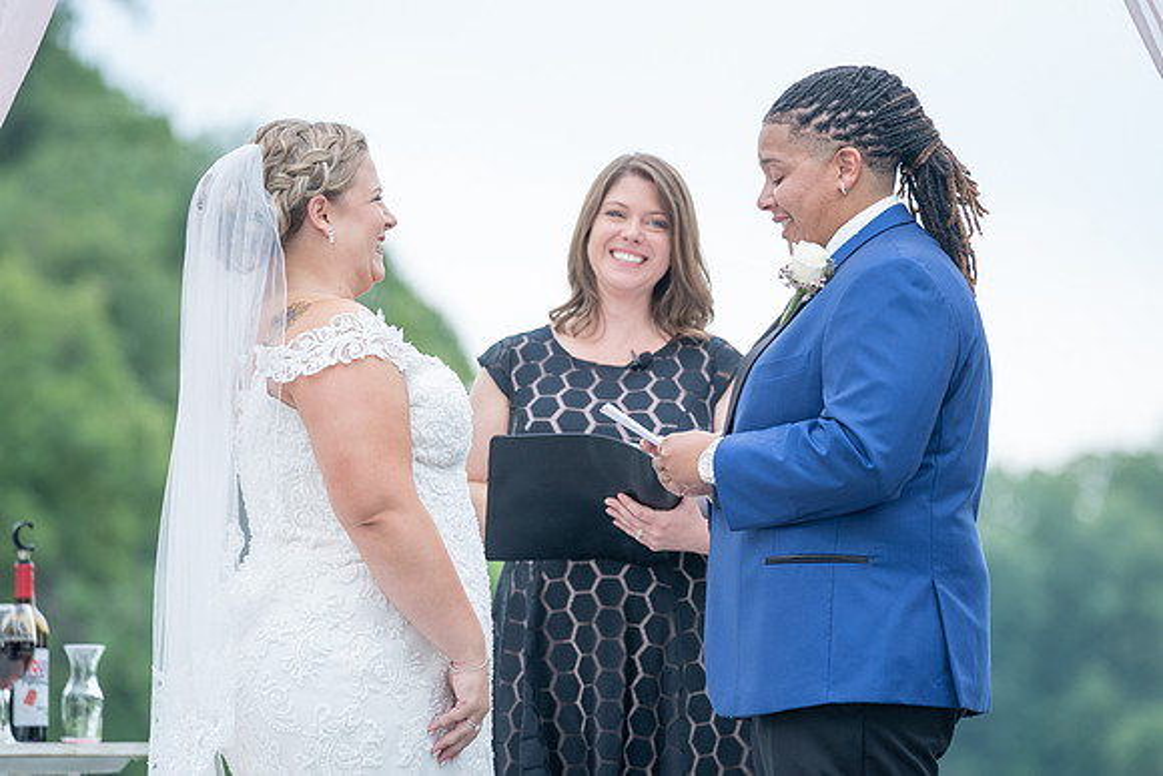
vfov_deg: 6.3
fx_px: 7060
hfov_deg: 9.4
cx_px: 657
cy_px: 406
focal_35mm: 219
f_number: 4
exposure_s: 1/200
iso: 160
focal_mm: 191
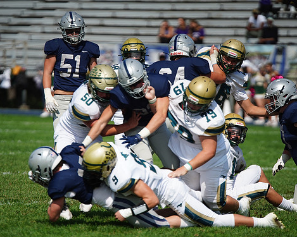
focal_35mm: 348
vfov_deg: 4.4
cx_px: 136
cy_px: 122
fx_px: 3058
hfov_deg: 5.6
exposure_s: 1/8000
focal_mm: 300
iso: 400
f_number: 2.8
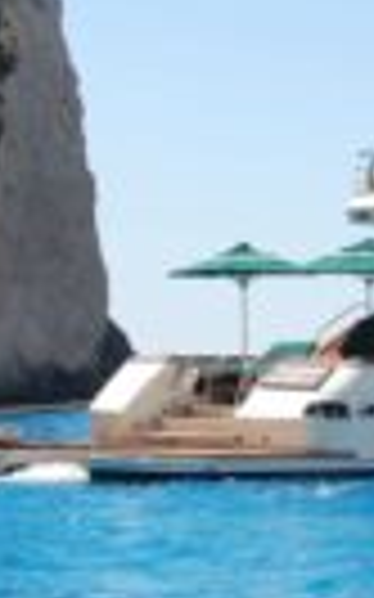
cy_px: 160
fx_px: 2335
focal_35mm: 143
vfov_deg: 14.6
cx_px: 685
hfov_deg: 8.8
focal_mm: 24
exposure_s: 1/250
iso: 100
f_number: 8
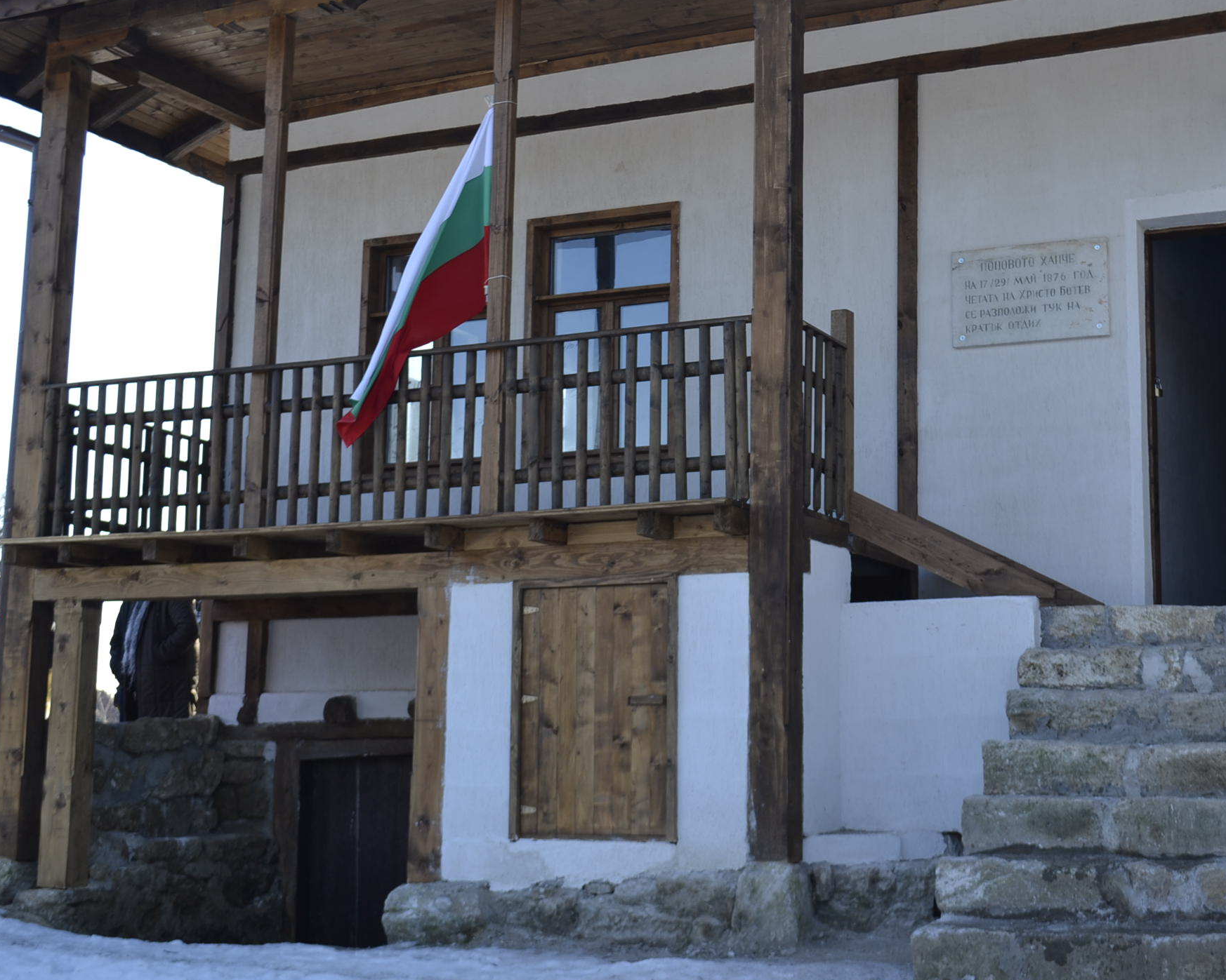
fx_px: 1887
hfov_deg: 35.8
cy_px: 462
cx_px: 760
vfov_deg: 29.1
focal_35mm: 52
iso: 100
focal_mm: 28
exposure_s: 1/160
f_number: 6.3
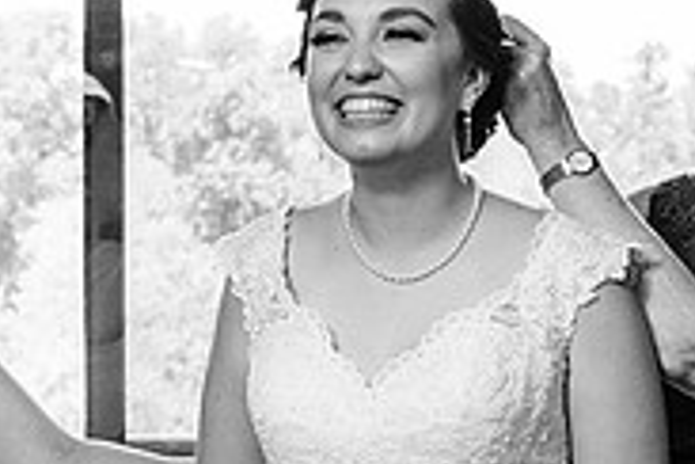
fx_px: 3282
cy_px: 392
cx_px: 480
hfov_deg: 12.1
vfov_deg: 8.1
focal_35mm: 170
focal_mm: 38
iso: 1000
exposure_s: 1/200
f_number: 5.6
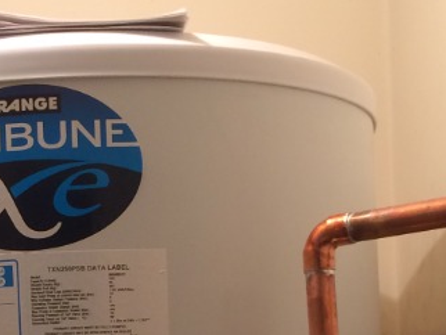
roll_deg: +2.2
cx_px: 51
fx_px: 1393
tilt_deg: -3.1
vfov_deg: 13.1
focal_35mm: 108
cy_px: 465
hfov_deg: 17.9
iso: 50
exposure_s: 1/33
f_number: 2.2
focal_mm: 4.15
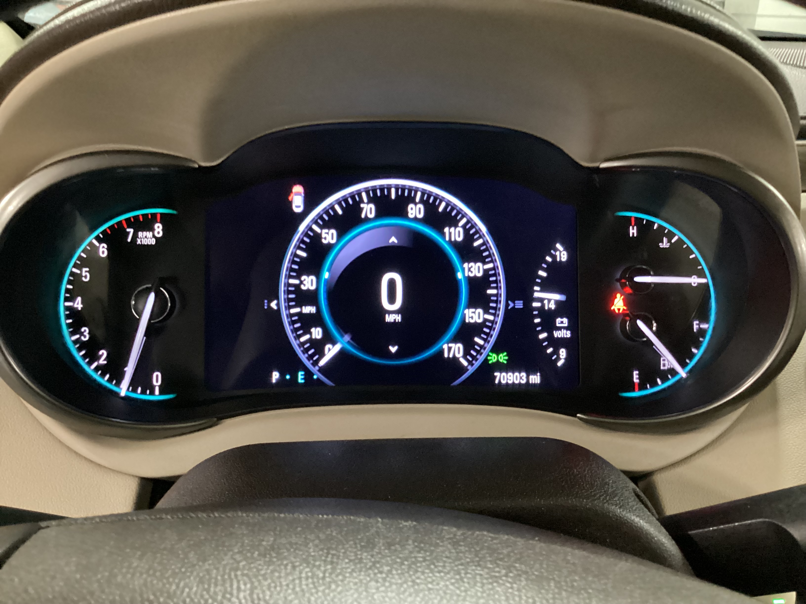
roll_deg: -2.9
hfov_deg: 58.4
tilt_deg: -24.4
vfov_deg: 45.4
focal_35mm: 31
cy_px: 302
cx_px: 403
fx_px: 722
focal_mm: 3.3
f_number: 2.4
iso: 640
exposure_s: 1/20
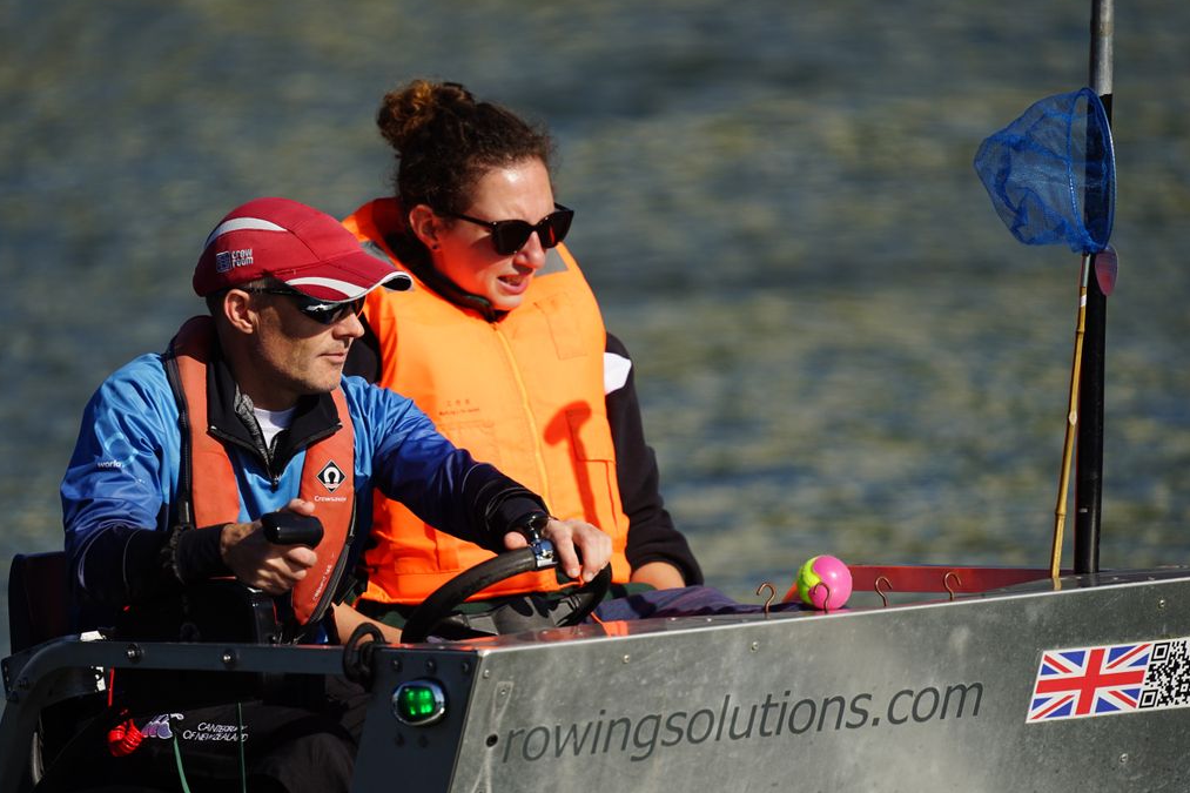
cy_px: 437
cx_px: 489
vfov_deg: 1.9
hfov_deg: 2.9
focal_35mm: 711
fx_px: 23497
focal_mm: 600
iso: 100
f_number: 4
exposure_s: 1/1600
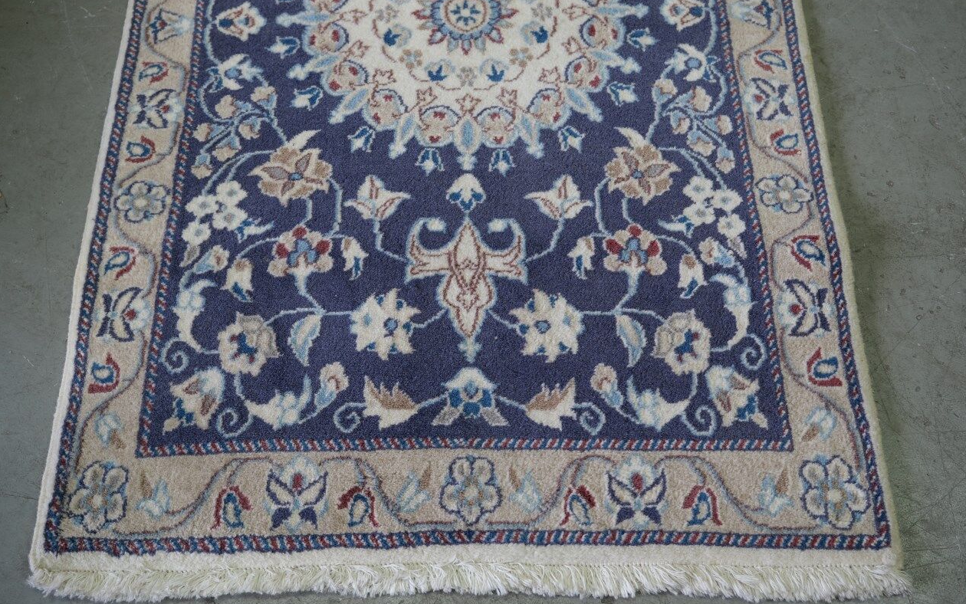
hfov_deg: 54.0
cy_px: 294
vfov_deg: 35.3
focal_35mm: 36
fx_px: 948
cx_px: 485
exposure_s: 1/34
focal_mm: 23.5
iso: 1000
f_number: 4
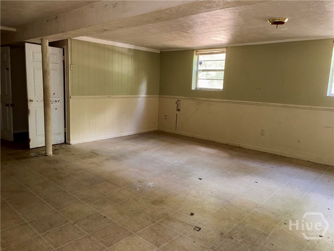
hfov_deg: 67.3
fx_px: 251
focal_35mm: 26
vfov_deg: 53.1
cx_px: 167
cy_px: 126
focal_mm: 5.96
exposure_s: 1/17
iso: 80
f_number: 1.6
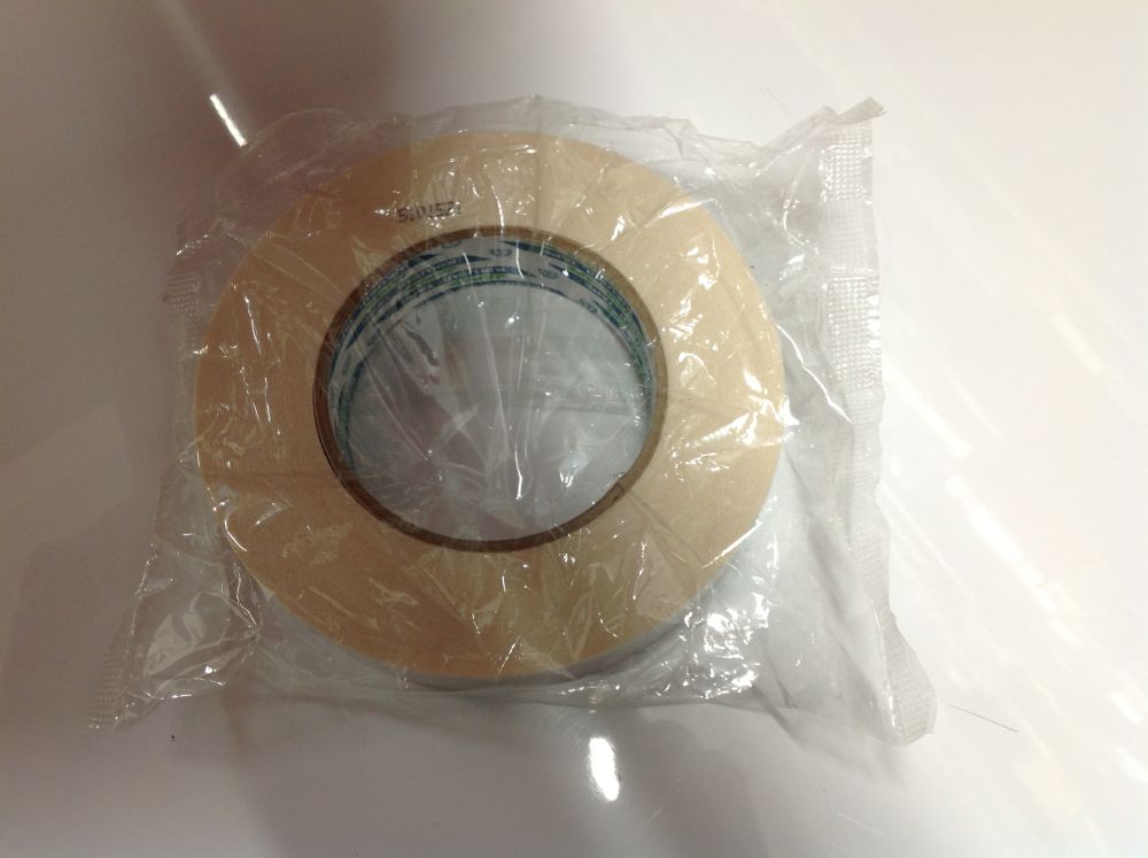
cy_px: 429
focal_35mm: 35
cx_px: 574
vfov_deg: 40.6
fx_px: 1159
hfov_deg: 52.7
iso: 50
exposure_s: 1/17
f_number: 2.4
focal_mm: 4.28
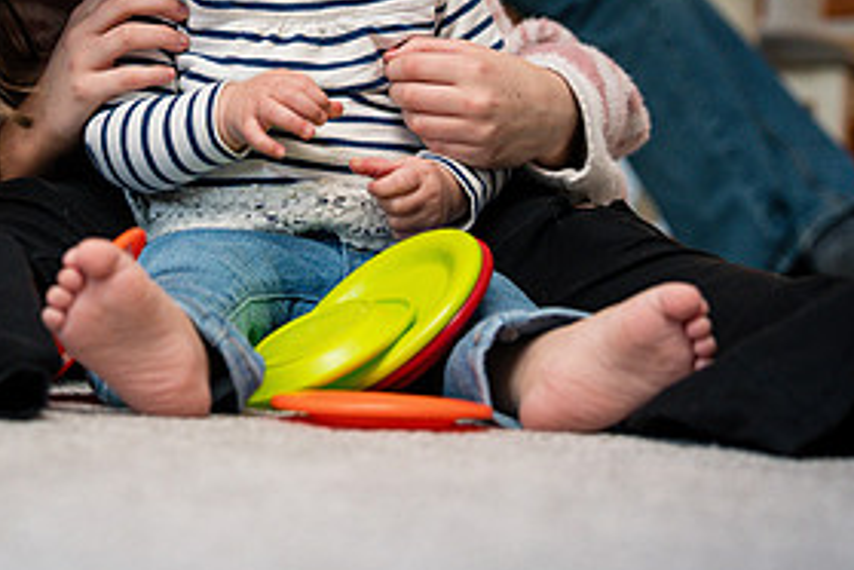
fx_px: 2514
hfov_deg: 19.2
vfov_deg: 12.8
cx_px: 285
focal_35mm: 106
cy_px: 32
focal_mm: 51
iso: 1250
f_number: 2.8
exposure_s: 1/250
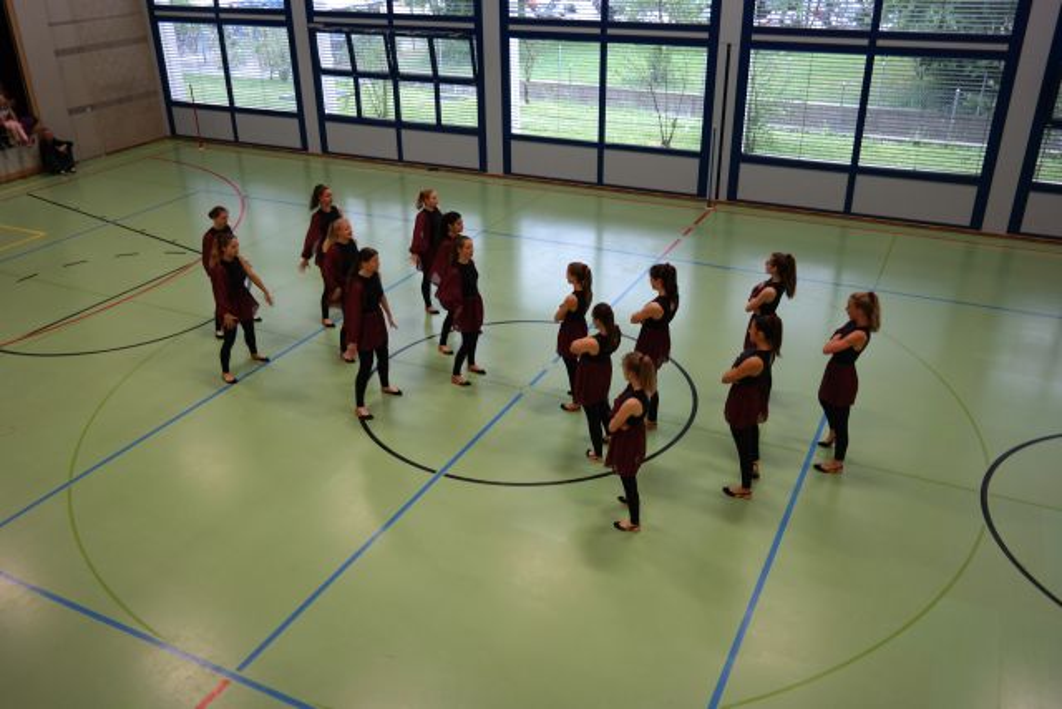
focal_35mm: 30
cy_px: 354
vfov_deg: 43.6
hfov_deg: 61.9
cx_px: 531
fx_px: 885
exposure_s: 1/40
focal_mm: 20
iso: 200
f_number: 3.5
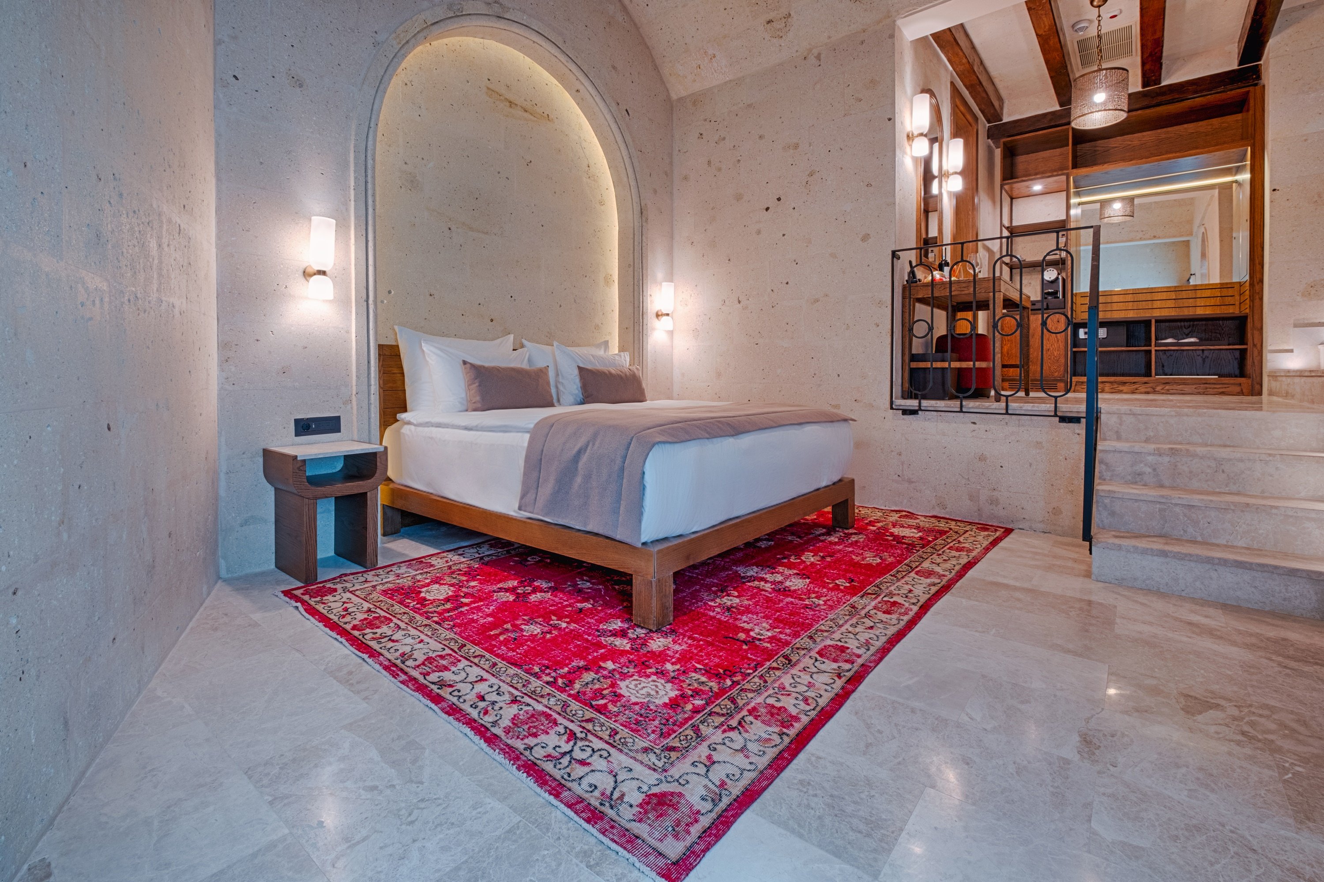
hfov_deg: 100.4
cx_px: 662
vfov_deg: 77.3
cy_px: 441
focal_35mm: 15
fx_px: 552
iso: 200
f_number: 8
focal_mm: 10
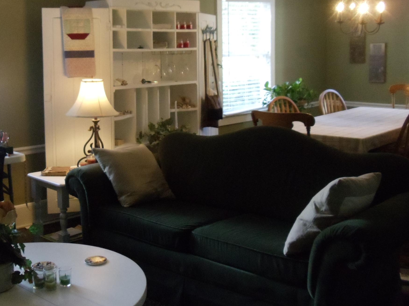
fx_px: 768
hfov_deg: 29.7
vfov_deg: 22.5
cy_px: 98
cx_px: 146
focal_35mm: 65
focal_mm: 6
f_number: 3.5
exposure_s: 1/60
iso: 800
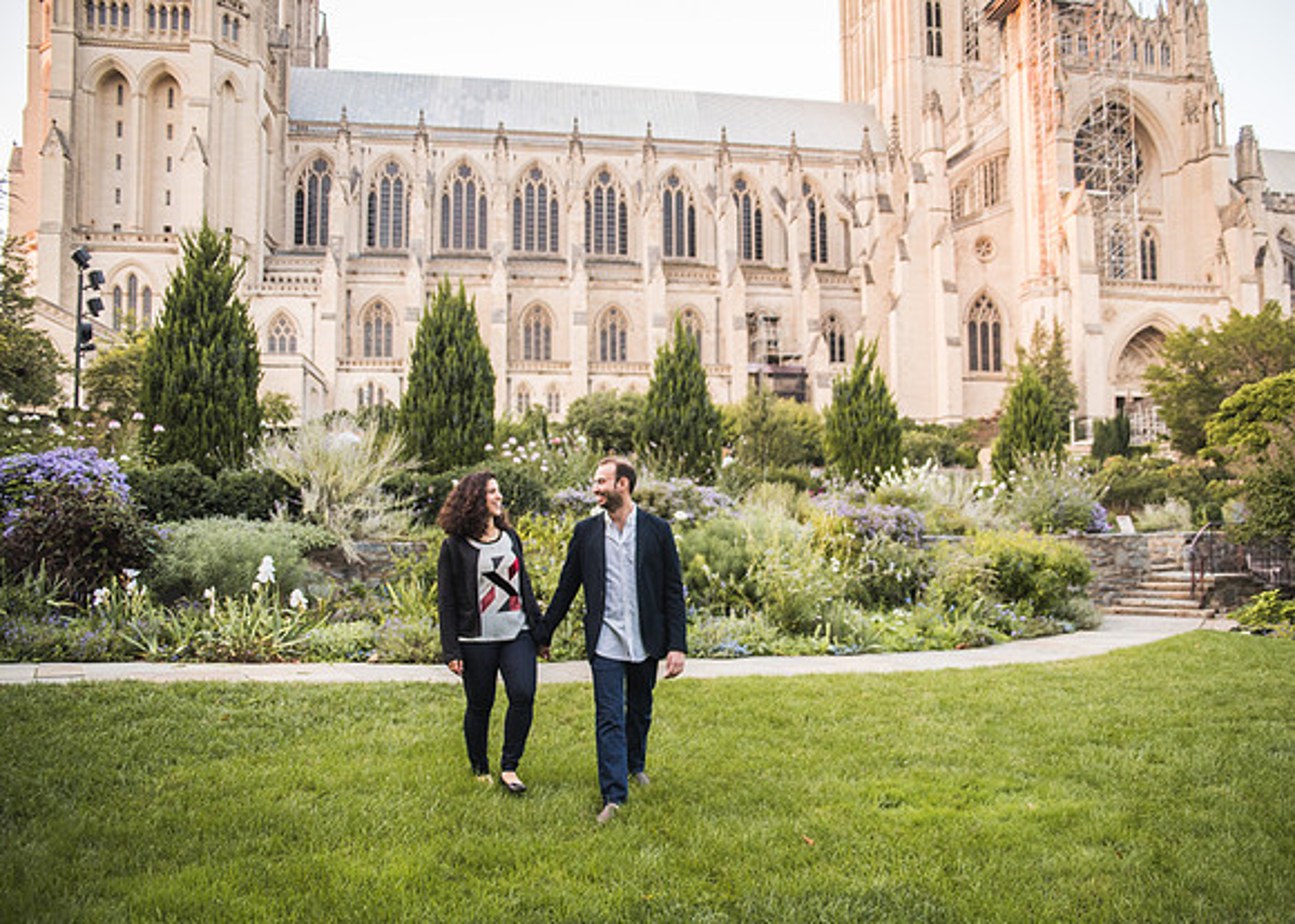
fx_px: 995
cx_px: 693
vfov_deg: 49.8
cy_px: 498
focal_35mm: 27
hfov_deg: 66.0
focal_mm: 24
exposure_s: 1/160
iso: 400
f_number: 2.8
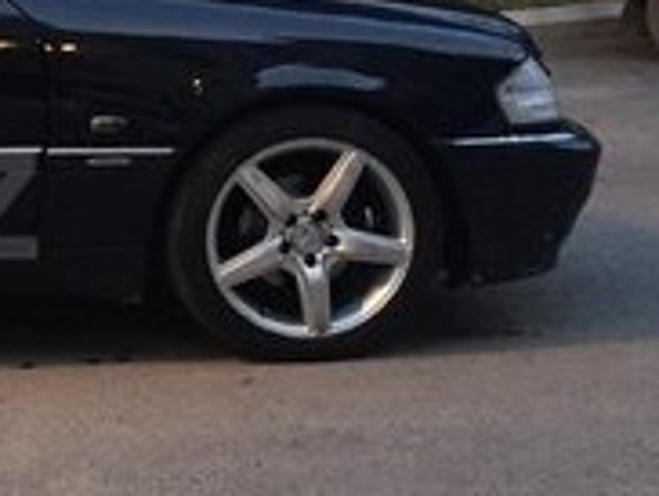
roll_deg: +2.9
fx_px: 2002
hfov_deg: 16.9
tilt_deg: -8.3
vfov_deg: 14.1
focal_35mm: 105
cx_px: -333
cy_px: 205
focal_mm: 4.15
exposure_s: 1/33
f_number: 2.2
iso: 200
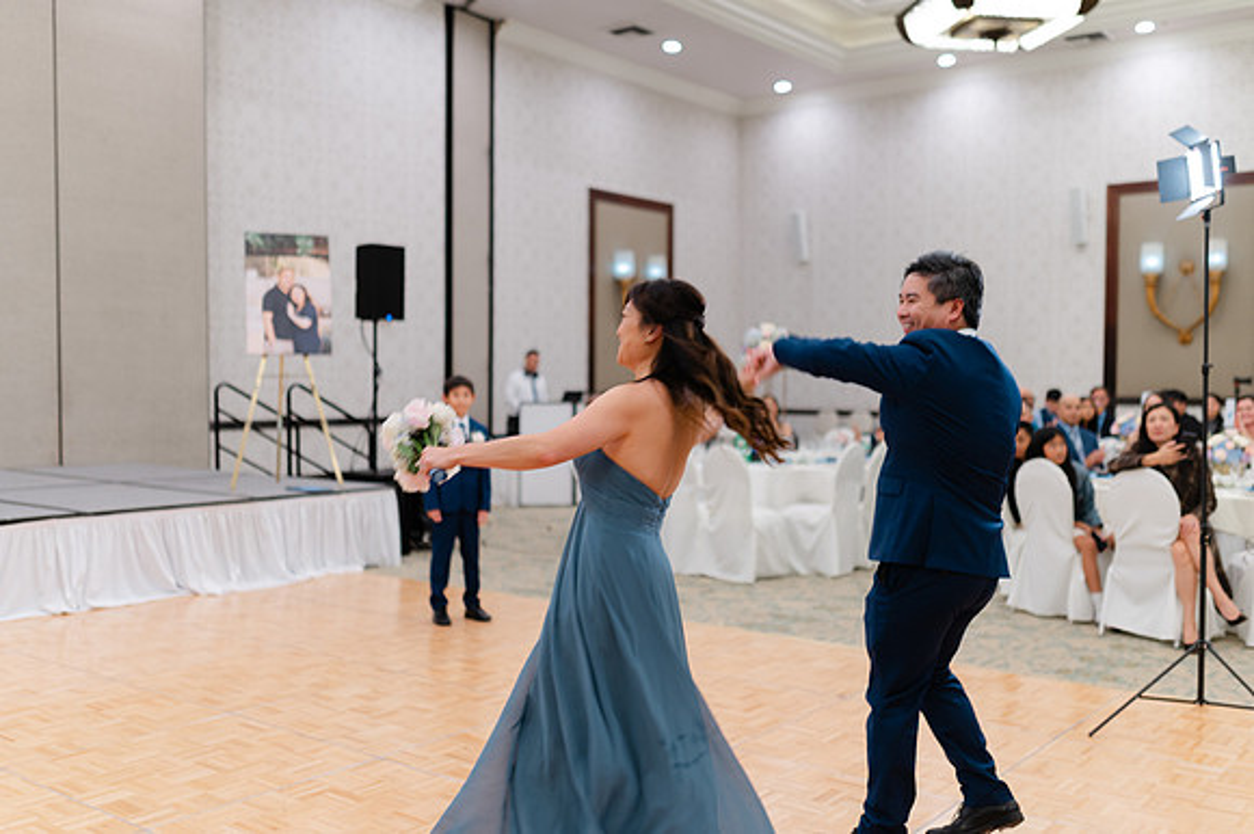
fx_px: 1262
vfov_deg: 36.6
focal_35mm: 36
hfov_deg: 52.8
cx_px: 627
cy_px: 417
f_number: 1.4
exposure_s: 1/125
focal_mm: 35
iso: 400
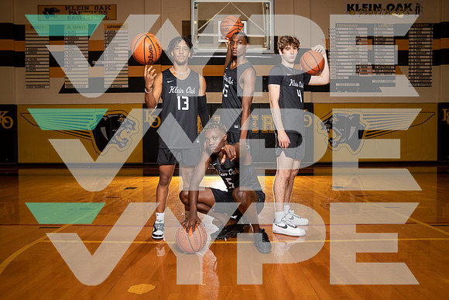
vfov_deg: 48.0
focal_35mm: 27
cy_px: 150
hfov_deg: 67.4
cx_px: 224
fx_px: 337
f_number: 5.6
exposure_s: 1/200
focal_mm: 27
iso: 800
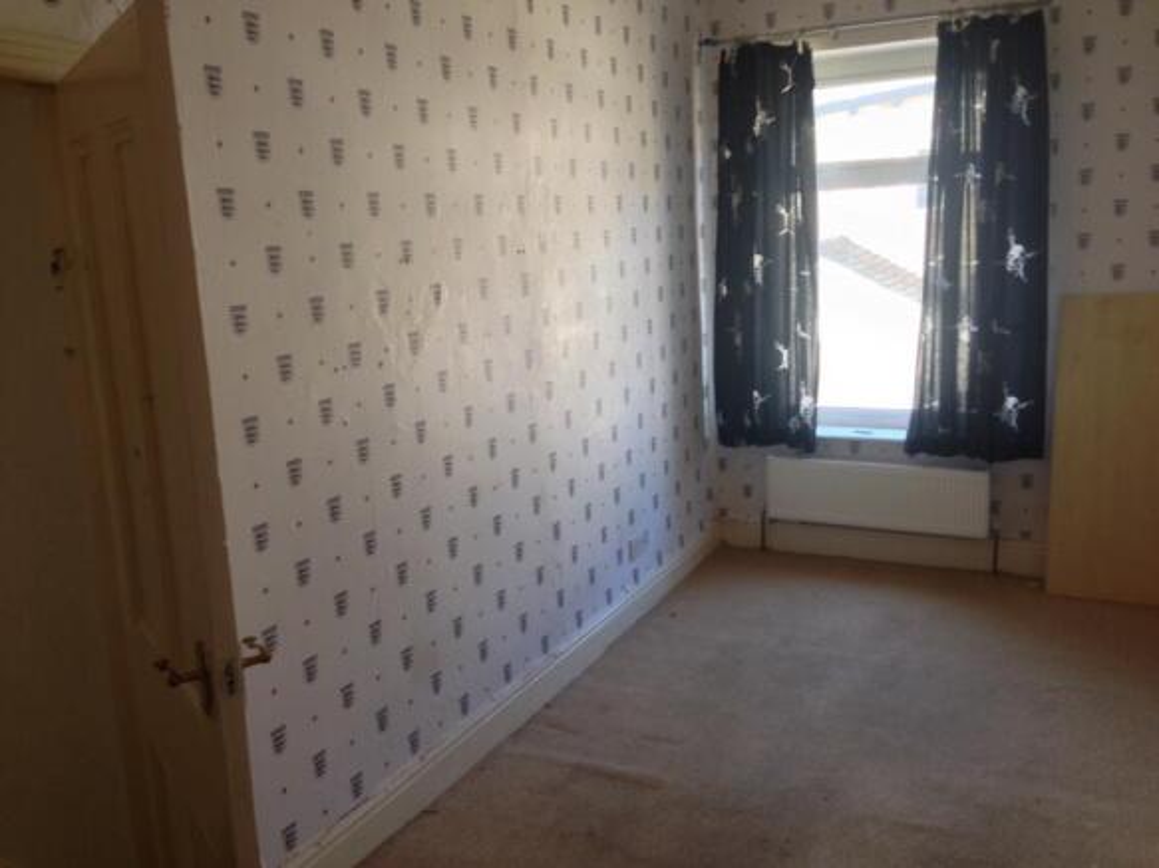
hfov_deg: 55.4
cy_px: 434
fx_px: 1105
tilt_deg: -10.6
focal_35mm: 33
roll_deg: +1.8
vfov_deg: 42.9
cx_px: 580
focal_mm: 4.12
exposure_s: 1/20
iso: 50
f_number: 2.4
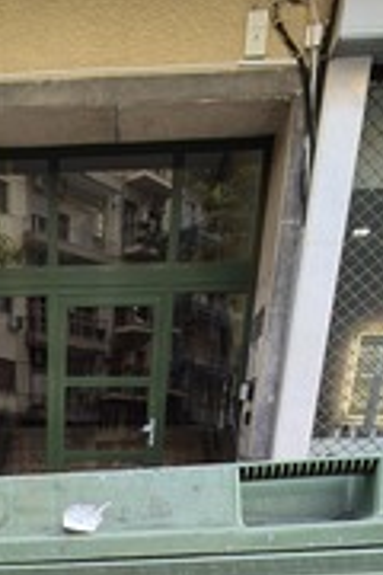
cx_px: 32
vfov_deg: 35.2
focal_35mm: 36
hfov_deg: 34.6
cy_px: 757
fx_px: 574
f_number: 2.2
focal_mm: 2.2
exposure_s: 1/136
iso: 50
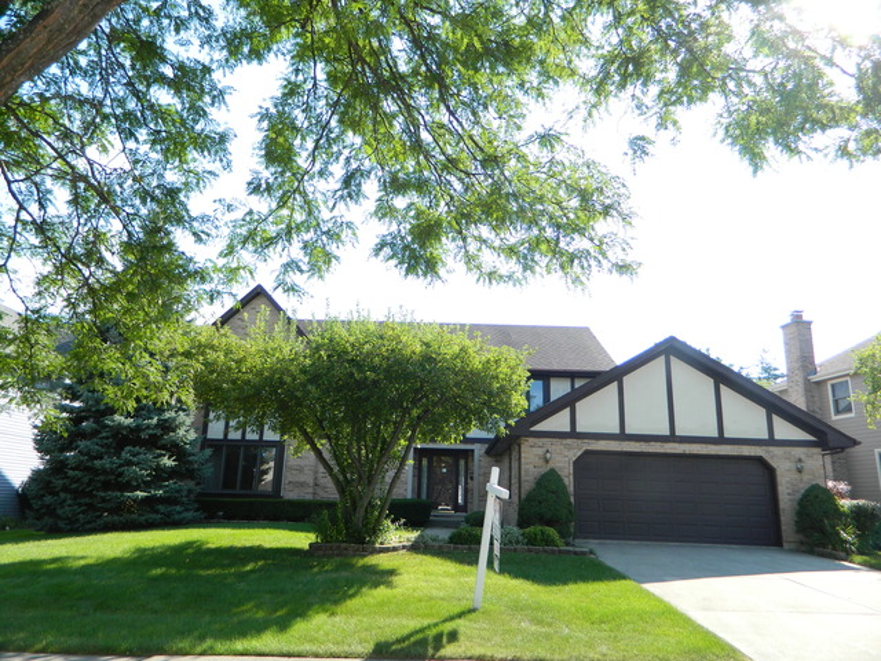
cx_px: 440
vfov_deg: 54.9
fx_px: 636
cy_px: 330
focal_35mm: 25
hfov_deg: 69.4
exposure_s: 1/400
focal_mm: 4.5
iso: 110
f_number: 3.1
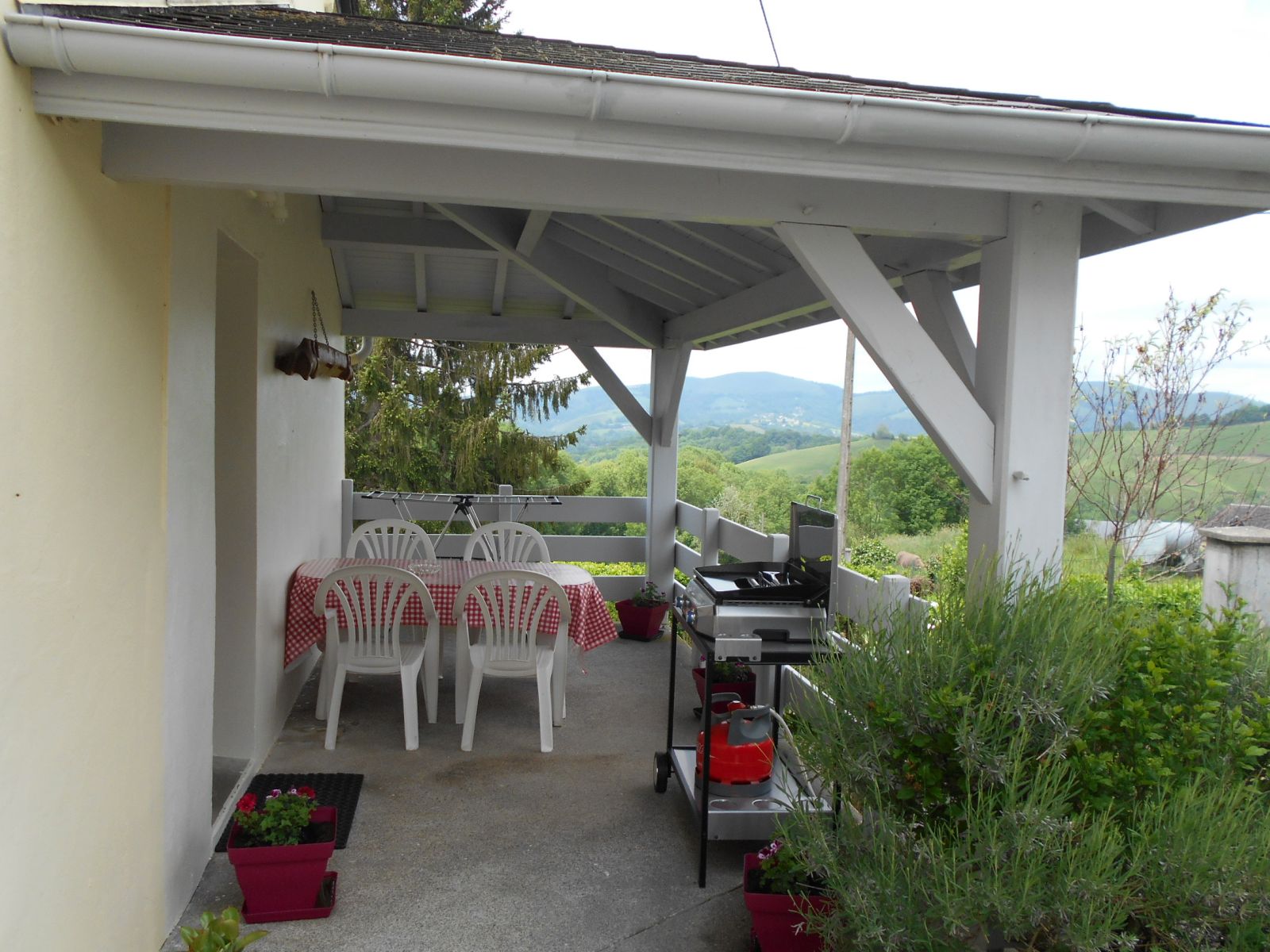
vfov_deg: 53.1
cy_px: 476
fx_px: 954
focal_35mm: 26
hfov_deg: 67.3
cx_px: 635
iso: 80
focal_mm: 4.6
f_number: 3.2
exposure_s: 1/400
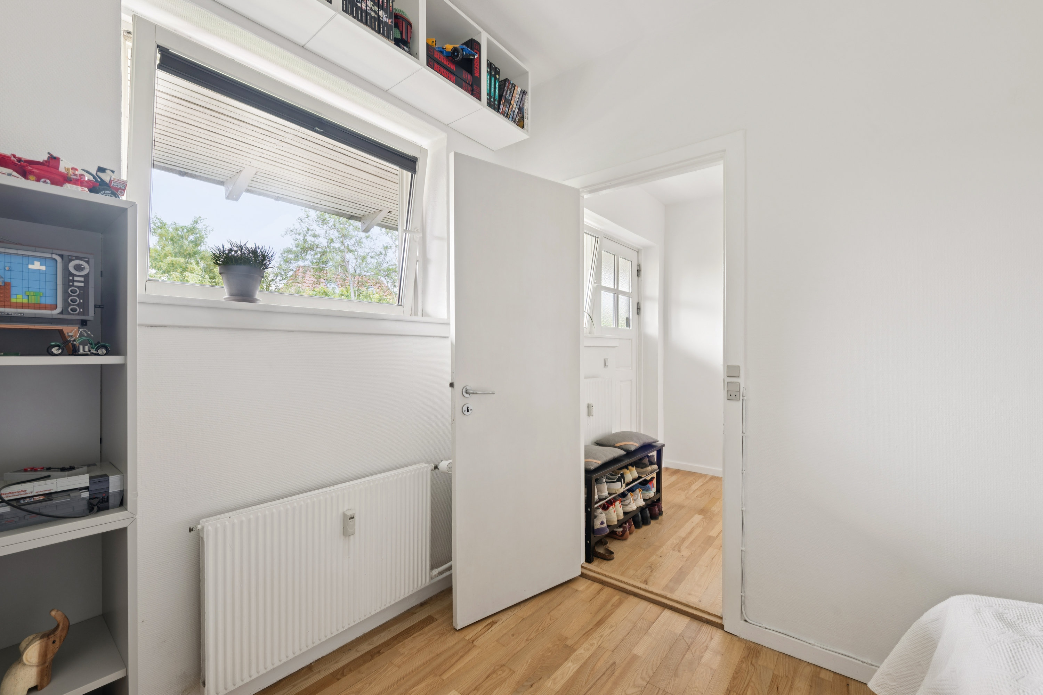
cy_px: 348
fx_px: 435
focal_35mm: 15
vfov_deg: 77.3
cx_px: 522
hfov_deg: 100.4
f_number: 9
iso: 160
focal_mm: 15
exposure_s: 1/4
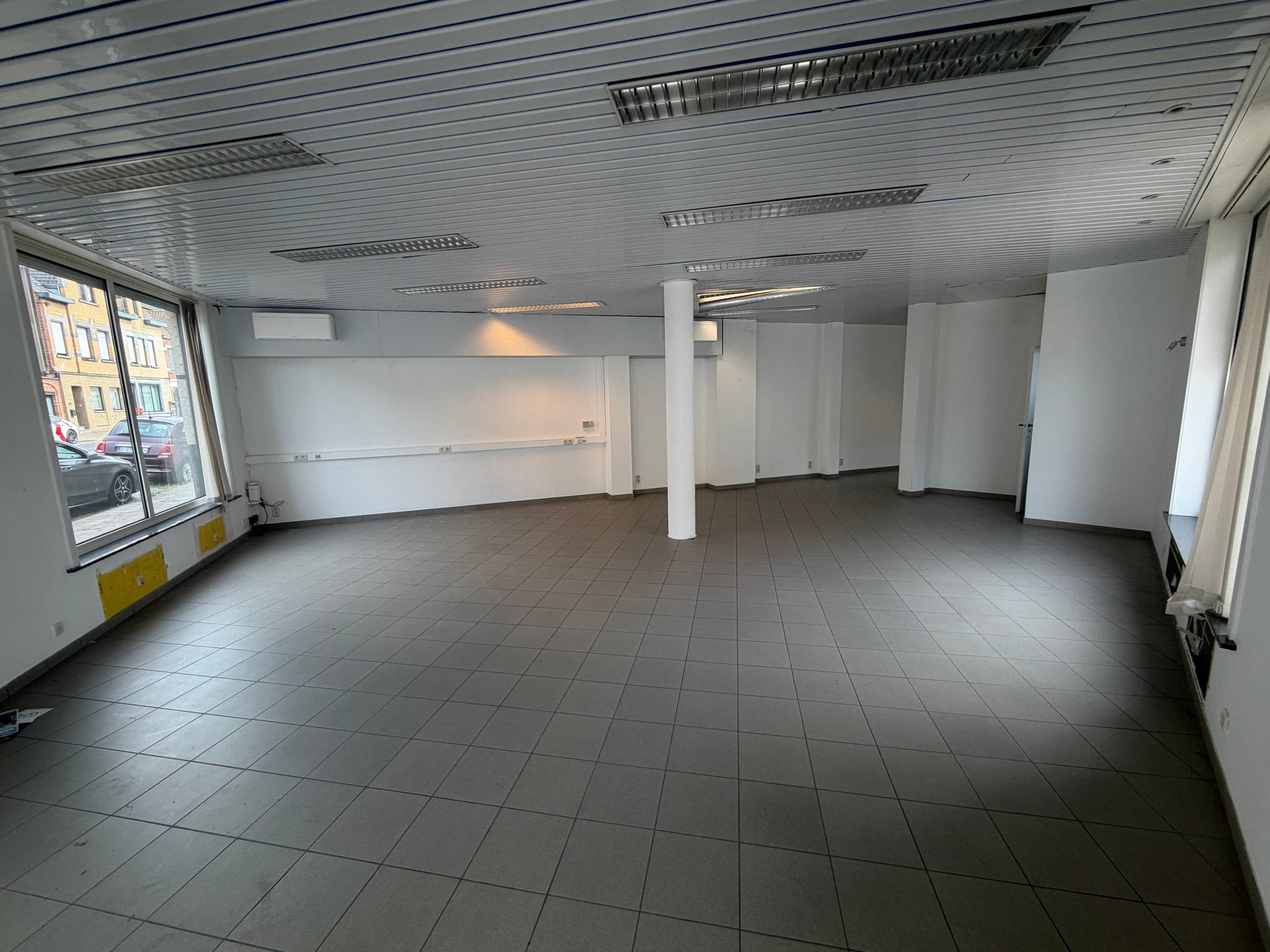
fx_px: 514
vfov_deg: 85.7
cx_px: 635
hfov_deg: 102.1
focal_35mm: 14
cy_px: 476
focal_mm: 2.22
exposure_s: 1/100
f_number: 2.2
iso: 50
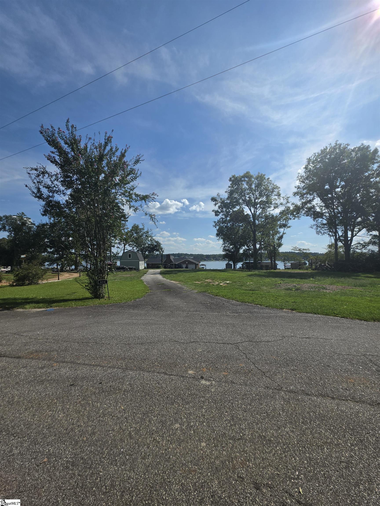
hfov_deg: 89.9
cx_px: 190
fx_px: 190
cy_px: 253
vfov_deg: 106.2
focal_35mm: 13
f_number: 1.9
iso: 32
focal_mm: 2.2
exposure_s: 1/4215
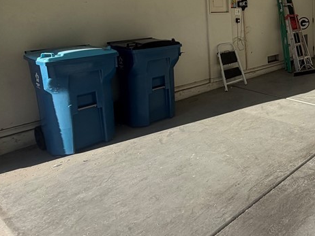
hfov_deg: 45.0
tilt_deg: -5.0
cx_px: 342
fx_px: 282
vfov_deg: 42.6
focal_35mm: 31
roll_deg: +0.7
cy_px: 35
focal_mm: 2.22
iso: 40
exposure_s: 1/751
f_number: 2.2
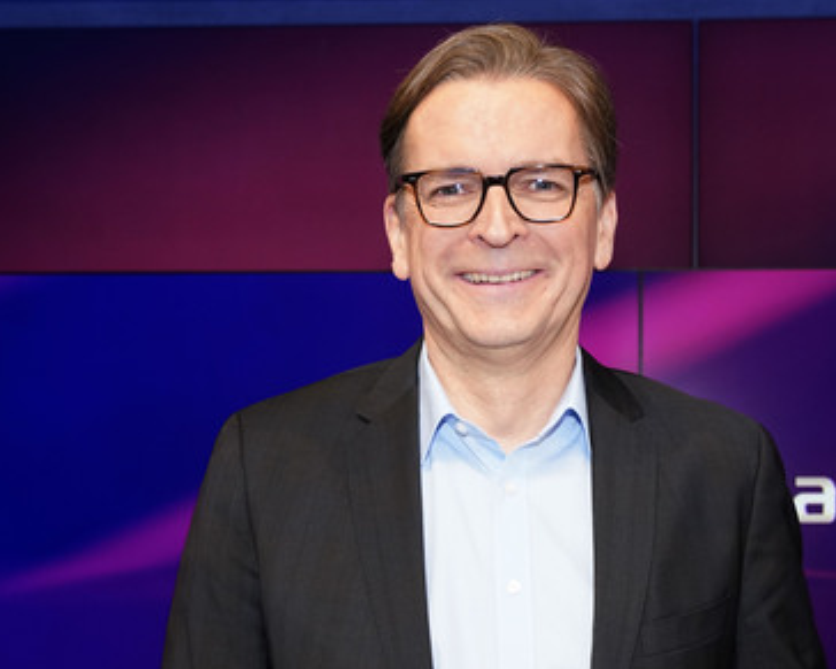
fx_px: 890
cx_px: 509
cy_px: 336
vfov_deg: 41.1
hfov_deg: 49.9
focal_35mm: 36
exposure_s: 1/125
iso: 2000
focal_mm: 31
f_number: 5
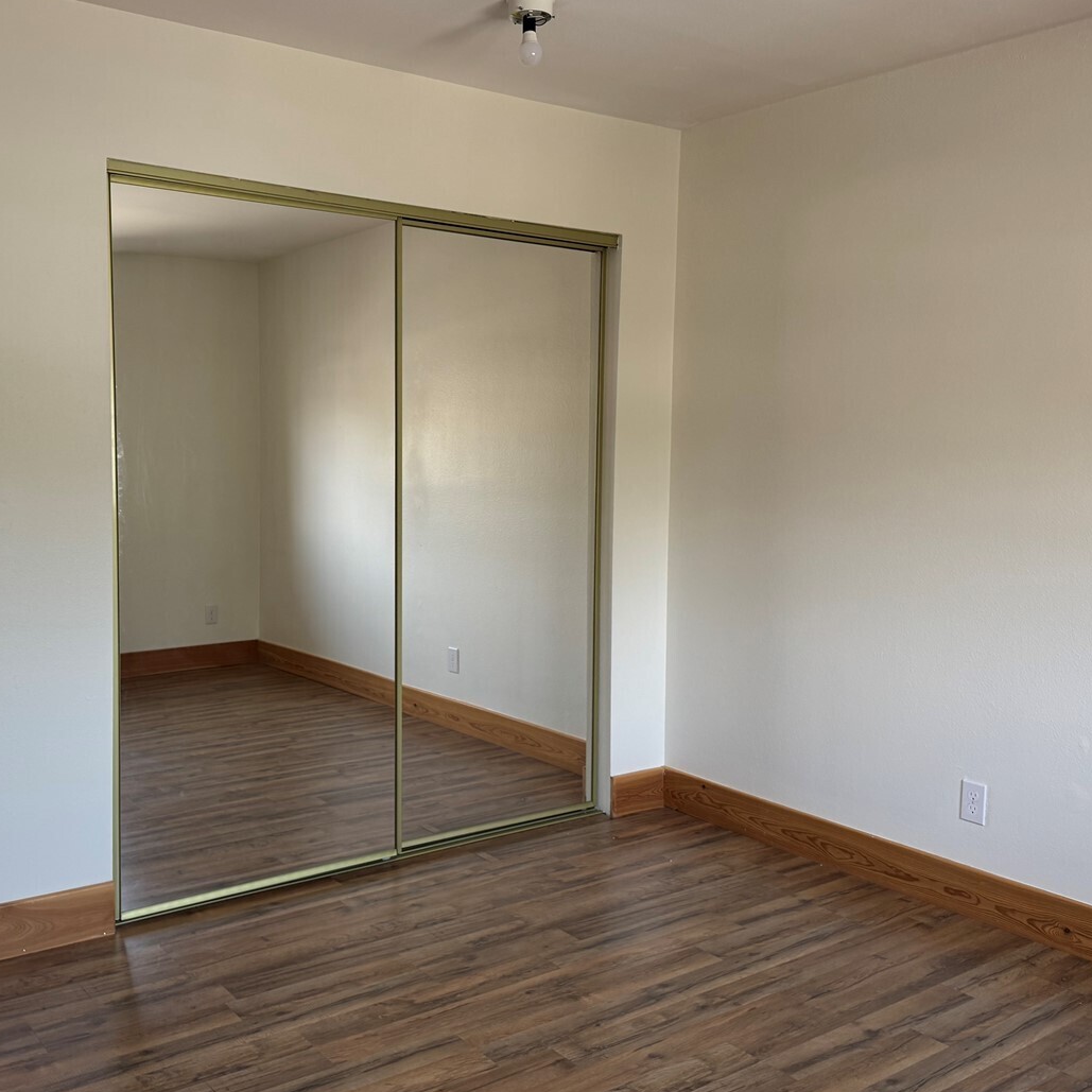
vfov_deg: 49.7
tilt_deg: -4.4
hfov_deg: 49.4
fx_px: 1178
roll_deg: -0.3
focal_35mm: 33
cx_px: 433
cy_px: 526
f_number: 1.78
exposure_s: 1/121
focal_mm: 6.76
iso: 125
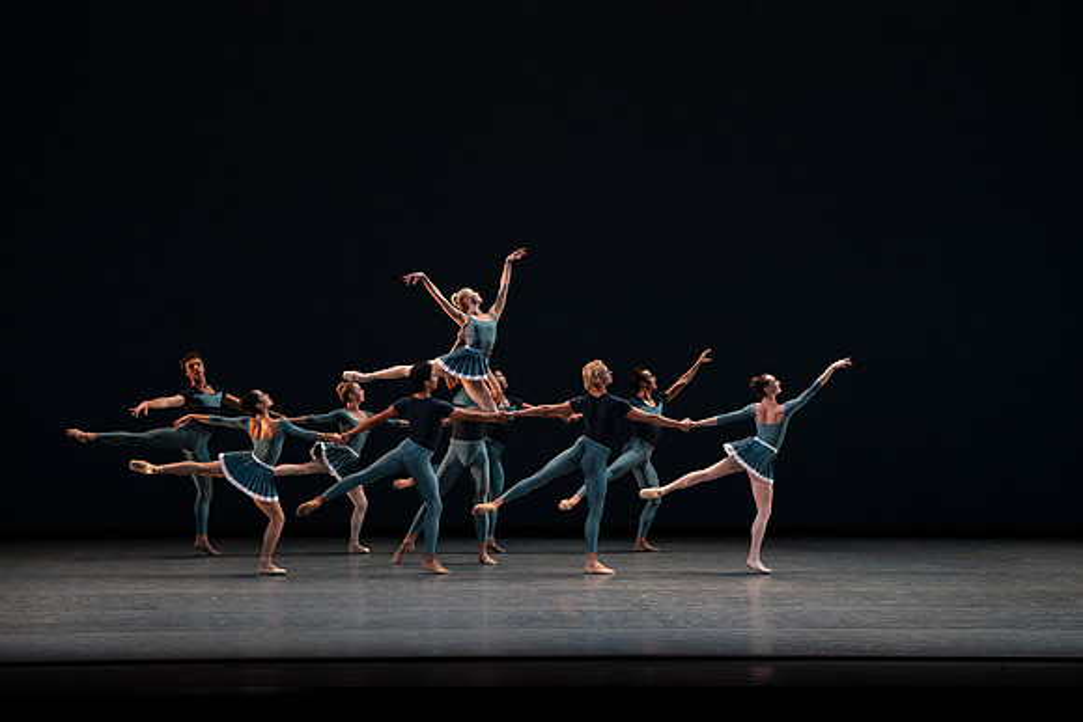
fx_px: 4754
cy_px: 361
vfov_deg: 8.7
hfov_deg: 13.0
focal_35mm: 158
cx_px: 542
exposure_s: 1/400
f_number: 8
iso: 5000
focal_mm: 158
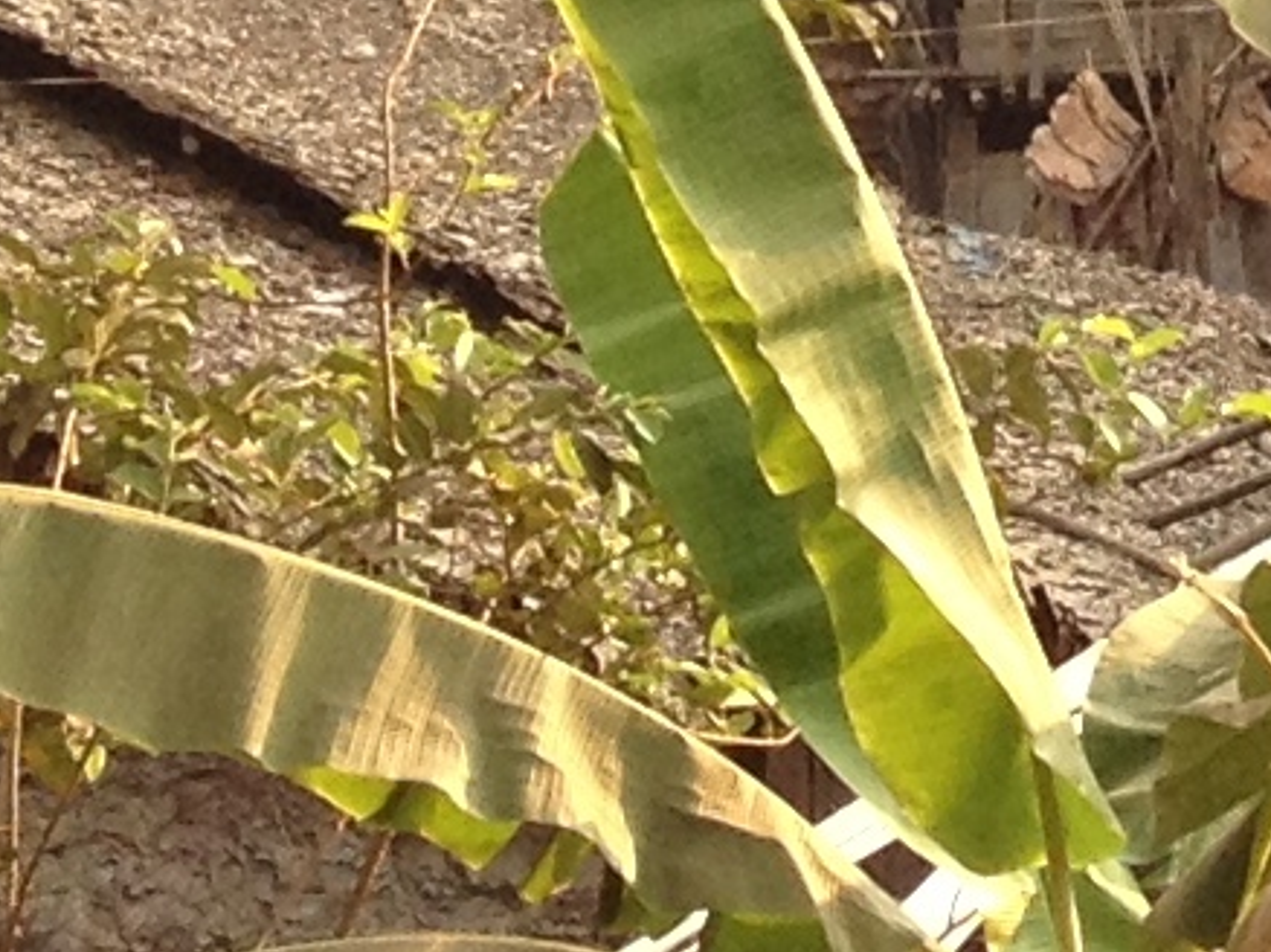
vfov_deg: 5.5
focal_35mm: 261
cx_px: 2577
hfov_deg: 7.3
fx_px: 9578
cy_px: -1335
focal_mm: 4.28
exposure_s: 1/161
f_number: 2.4
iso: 50
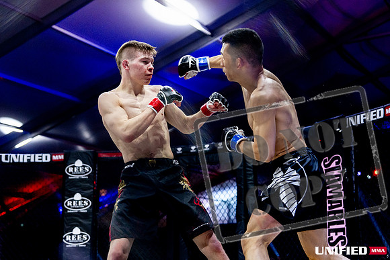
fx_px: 646
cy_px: 122
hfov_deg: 33.5
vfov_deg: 22.8
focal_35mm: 60
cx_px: 234
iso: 3200
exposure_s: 1/1250
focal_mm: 47
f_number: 2.8
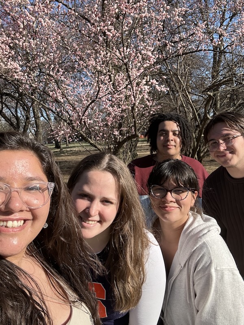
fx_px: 282
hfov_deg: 46.8
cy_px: 162
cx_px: 122
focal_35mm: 30
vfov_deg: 60.0
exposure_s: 1/1284
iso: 25
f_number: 1.9
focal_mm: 2.69
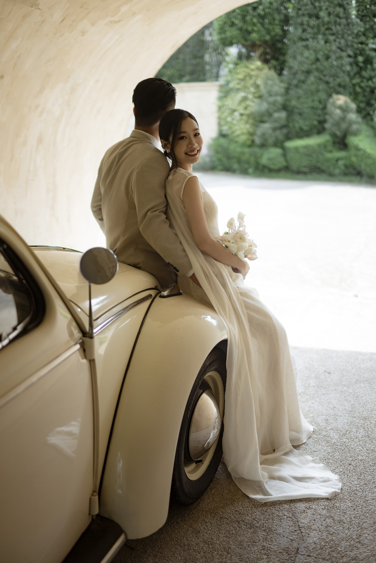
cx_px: 188
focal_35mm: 35
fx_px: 548
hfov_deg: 37.9
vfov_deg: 54.4
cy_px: 282
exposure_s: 1/800
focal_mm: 35
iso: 100
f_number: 1.6
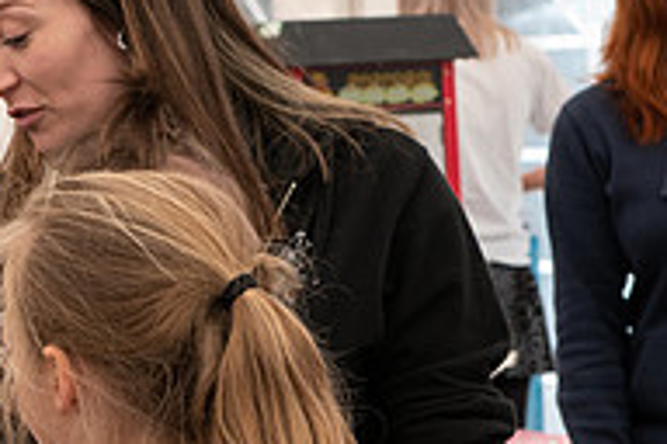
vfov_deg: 6.5
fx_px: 3928
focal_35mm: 212
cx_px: 42
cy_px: 206
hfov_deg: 9.7
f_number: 8
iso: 720
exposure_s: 1/320
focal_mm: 70
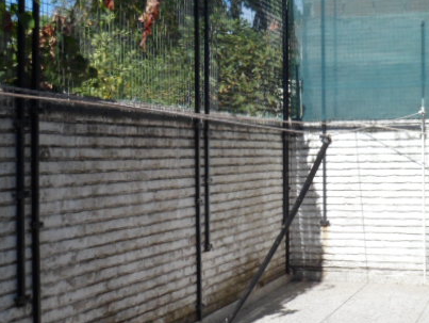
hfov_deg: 29.2
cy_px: 164
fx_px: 819
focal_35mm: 66
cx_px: 270
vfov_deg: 22.3
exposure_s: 1/180
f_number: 9.4
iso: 80
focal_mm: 4.9
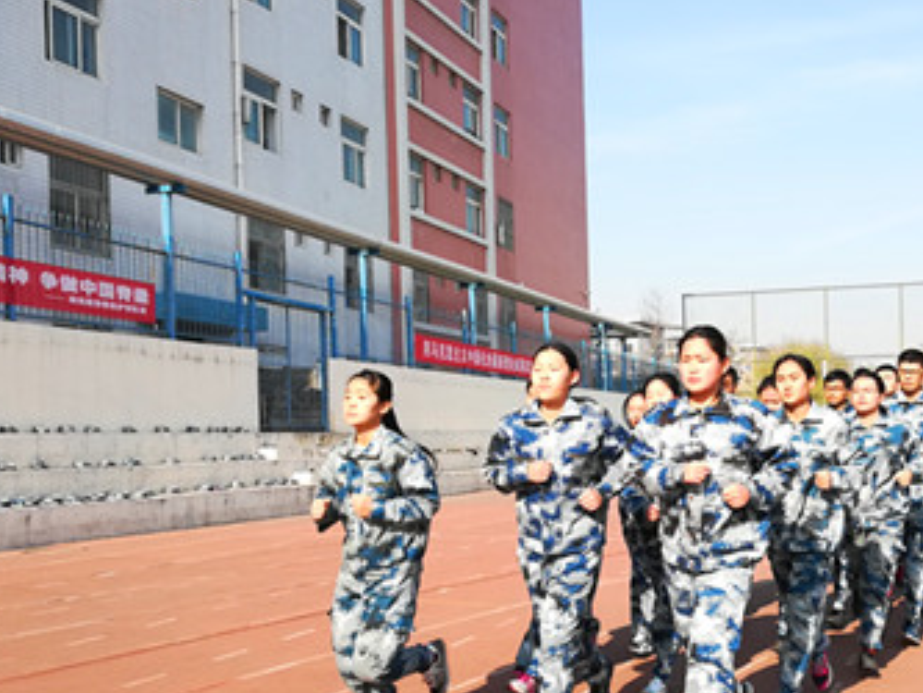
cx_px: 674
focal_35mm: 39
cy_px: 442
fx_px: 1040
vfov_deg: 36.6
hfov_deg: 46.4
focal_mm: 3.83
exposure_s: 1/434
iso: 50
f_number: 2.2
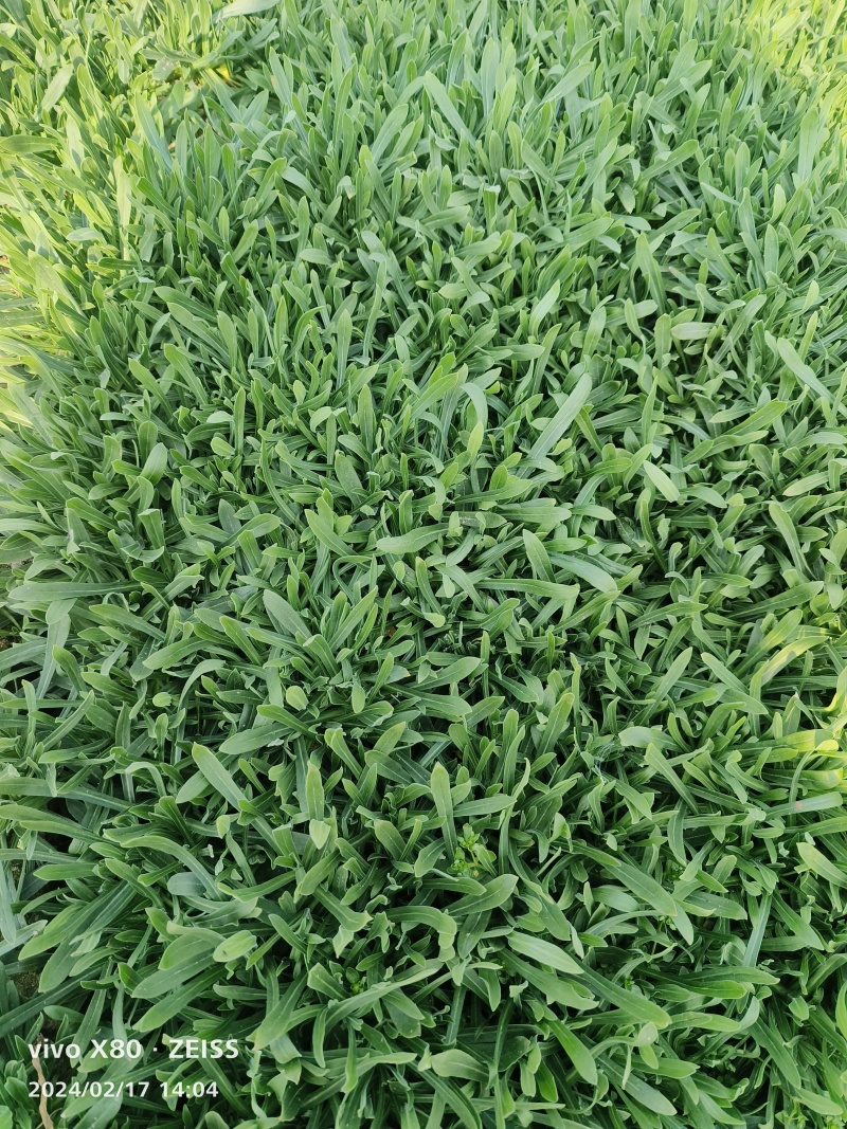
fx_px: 751
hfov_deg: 58.9
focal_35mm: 23
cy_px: 564
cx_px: 424
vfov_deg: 73.9
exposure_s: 1/482
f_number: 1.75
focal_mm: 5.5
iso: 213
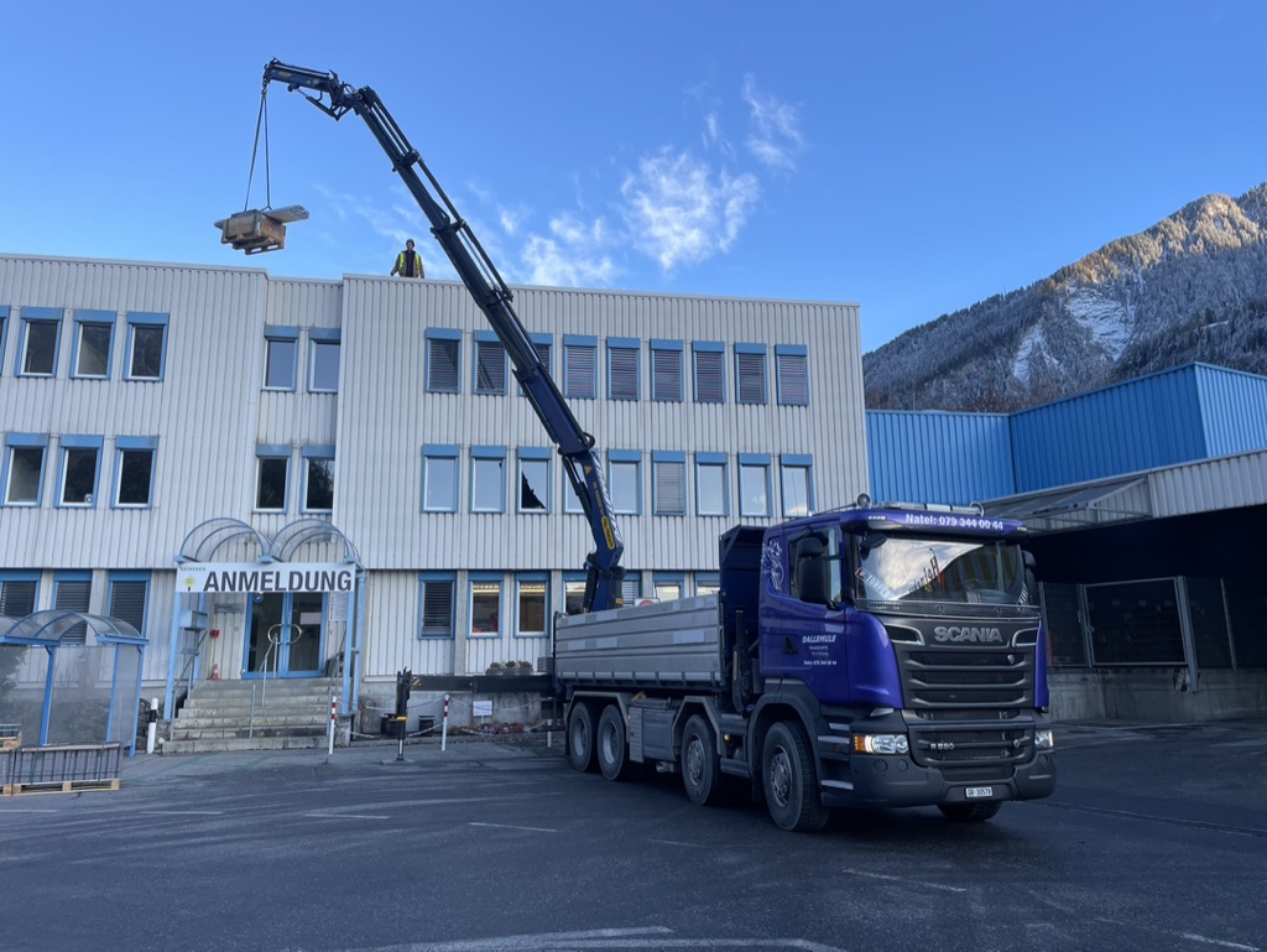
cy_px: 476
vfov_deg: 53.1
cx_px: 634
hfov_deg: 67.3
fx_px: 952
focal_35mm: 26
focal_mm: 4.2
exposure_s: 1/584
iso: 32
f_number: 1.6
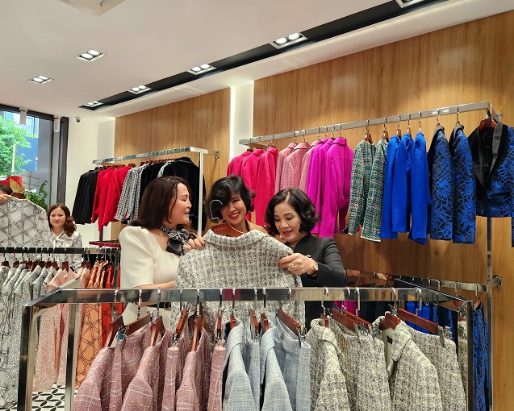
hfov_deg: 68.1
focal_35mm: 25
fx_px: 380
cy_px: 199
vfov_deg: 56.8
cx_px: 255
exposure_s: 1/182
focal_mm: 5.4
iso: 125
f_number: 1.8
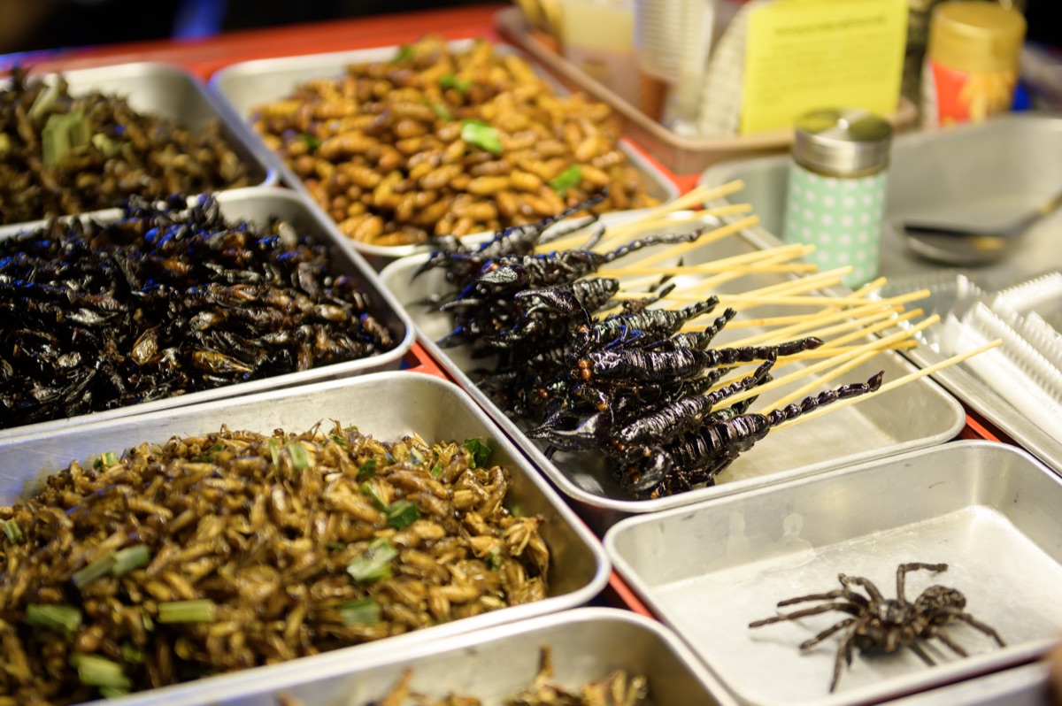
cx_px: 531
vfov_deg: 19.4
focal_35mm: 70
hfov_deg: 28.9
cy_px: 353
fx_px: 2063
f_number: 2.8
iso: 1250
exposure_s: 1/250
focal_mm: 70
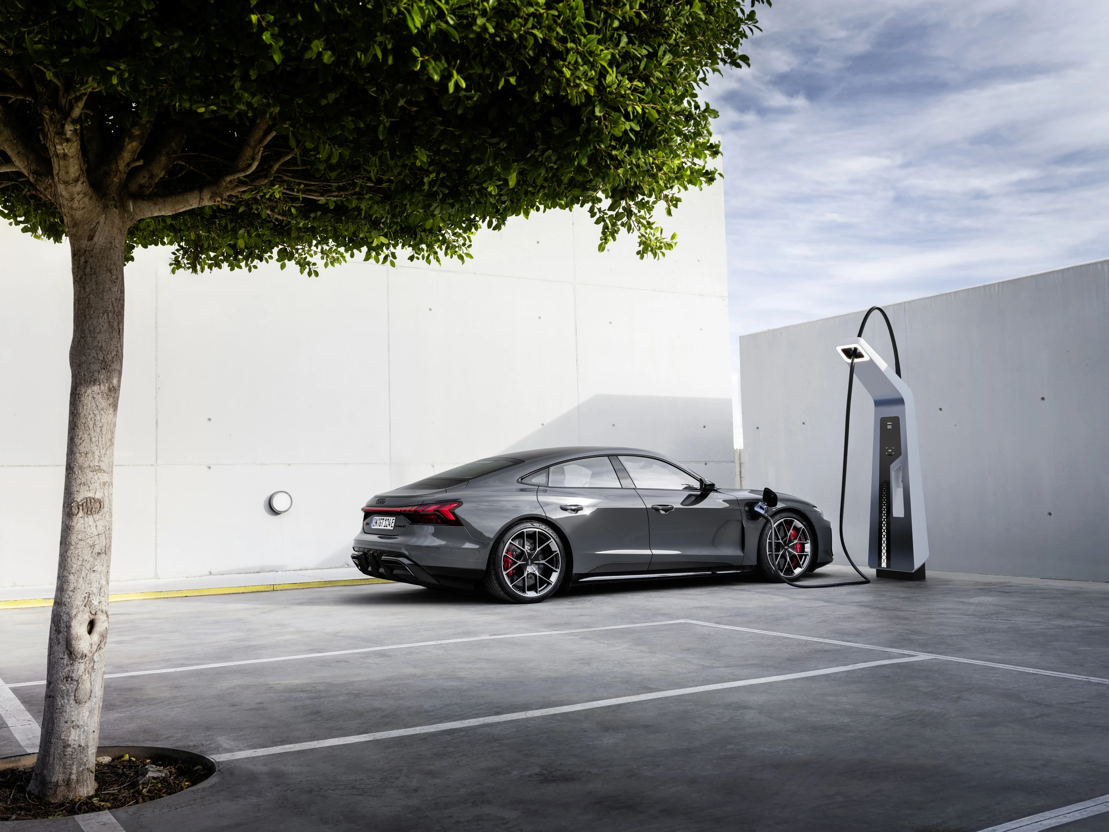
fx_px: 1153
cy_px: 416
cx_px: 554
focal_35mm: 36
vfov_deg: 39.7
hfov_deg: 51.4
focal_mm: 45
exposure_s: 1/15
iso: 160
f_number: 8
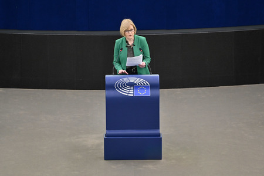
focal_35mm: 200
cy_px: 88
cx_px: 132
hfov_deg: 10.3
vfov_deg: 6.9
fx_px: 1467
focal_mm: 200
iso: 1000
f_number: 2.8
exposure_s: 1/250
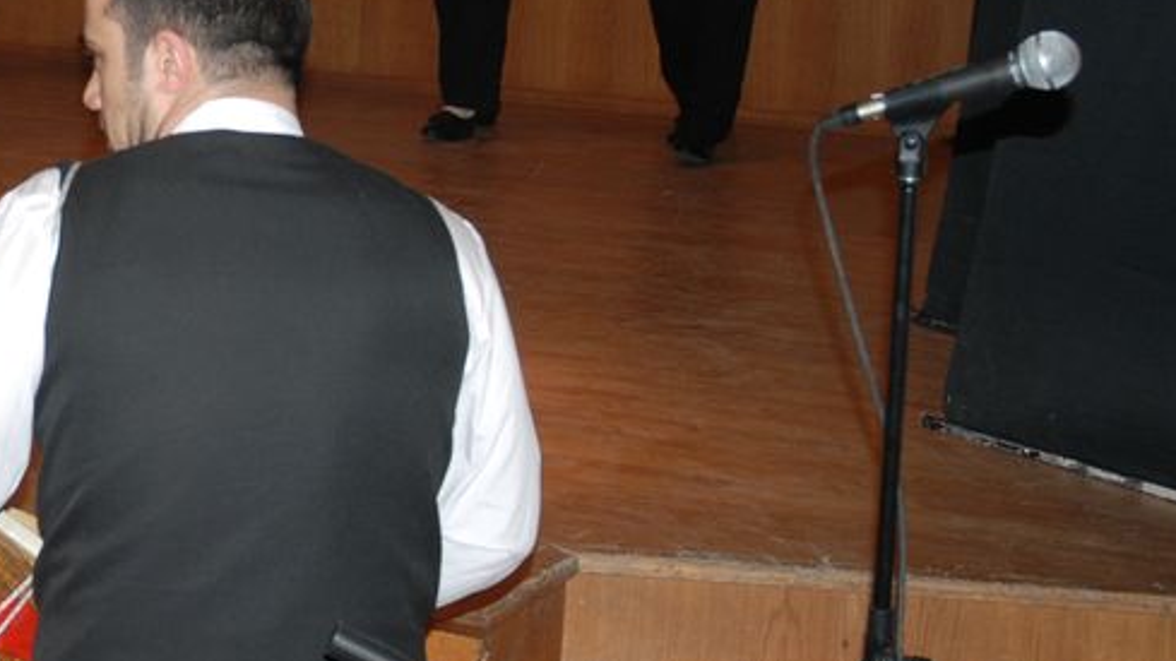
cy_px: 174
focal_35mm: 102
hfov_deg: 20.2
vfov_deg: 11.8
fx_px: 3184
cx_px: -34
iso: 360
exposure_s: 1/60
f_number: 4
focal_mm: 31
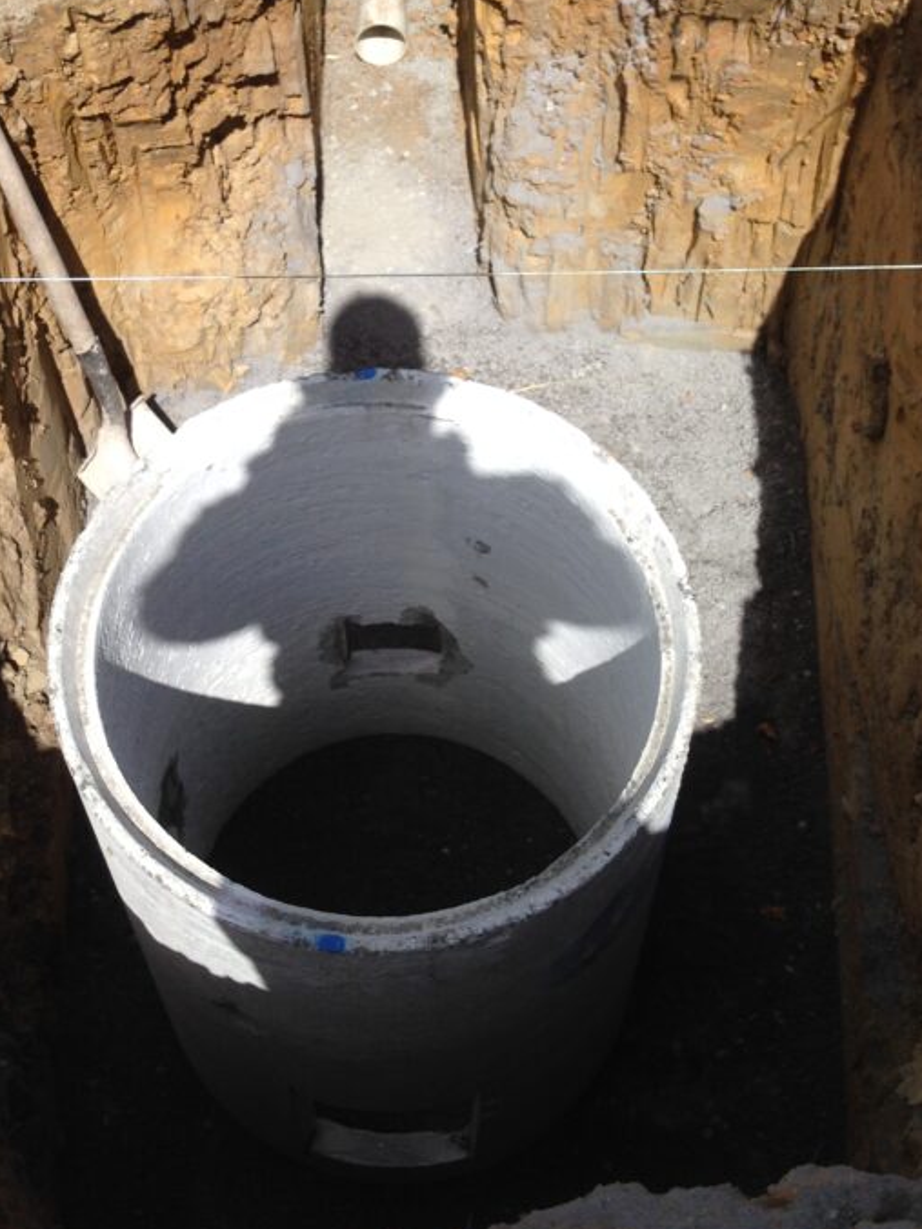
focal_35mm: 50
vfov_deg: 37.5
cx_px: 316
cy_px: 355
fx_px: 1776
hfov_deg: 28.9
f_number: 2.4
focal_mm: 4.12
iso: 50
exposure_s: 1/1869
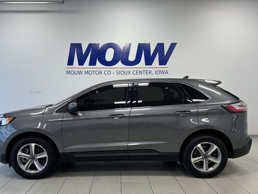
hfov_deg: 58.3
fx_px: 231
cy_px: 115
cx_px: 118
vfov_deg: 45.2
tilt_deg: -5.0
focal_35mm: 31
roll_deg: +1.4
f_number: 1.78
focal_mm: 6.86
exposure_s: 1/120
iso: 64
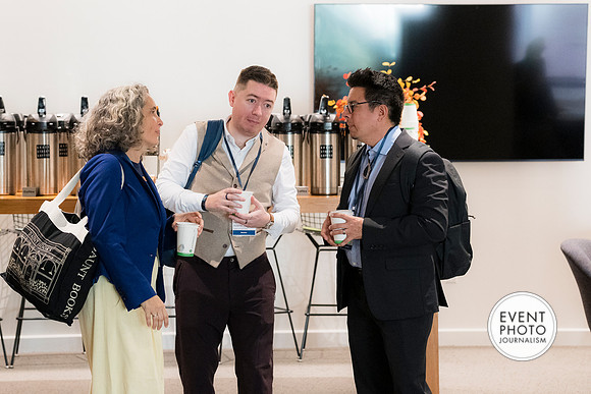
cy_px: 197
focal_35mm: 100
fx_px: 1642
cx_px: 296
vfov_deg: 13.7
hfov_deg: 20.4
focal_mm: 67
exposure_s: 1/160
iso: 2800
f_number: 3.5
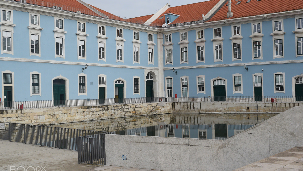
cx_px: 152
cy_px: 93
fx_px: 398
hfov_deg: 41.7
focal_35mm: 50
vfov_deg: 24.2
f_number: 10
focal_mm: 31
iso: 200
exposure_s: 1/400
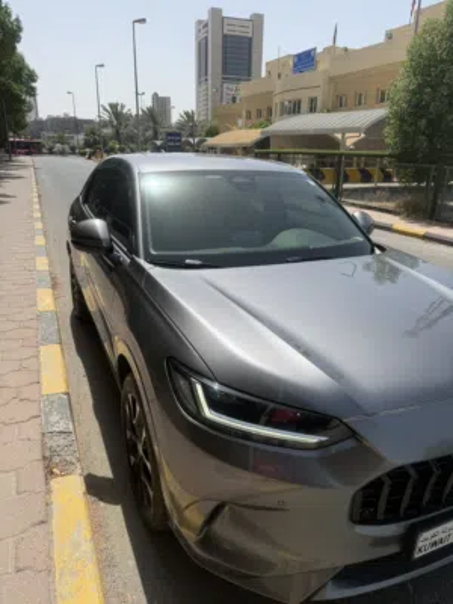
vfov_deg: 71.6
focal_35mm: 24
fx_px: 419
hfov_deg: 56.8
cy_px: 302
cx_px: 226
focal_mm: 6.76
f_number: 1.78
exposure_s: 1/4673
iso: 80
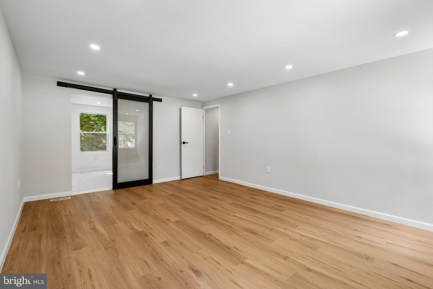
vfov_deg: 77.3
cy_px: 144
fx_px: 180
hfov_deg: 100.4
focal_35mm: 15
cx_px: 216
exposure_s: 1/100
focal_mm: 10
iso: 400
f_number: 5.6
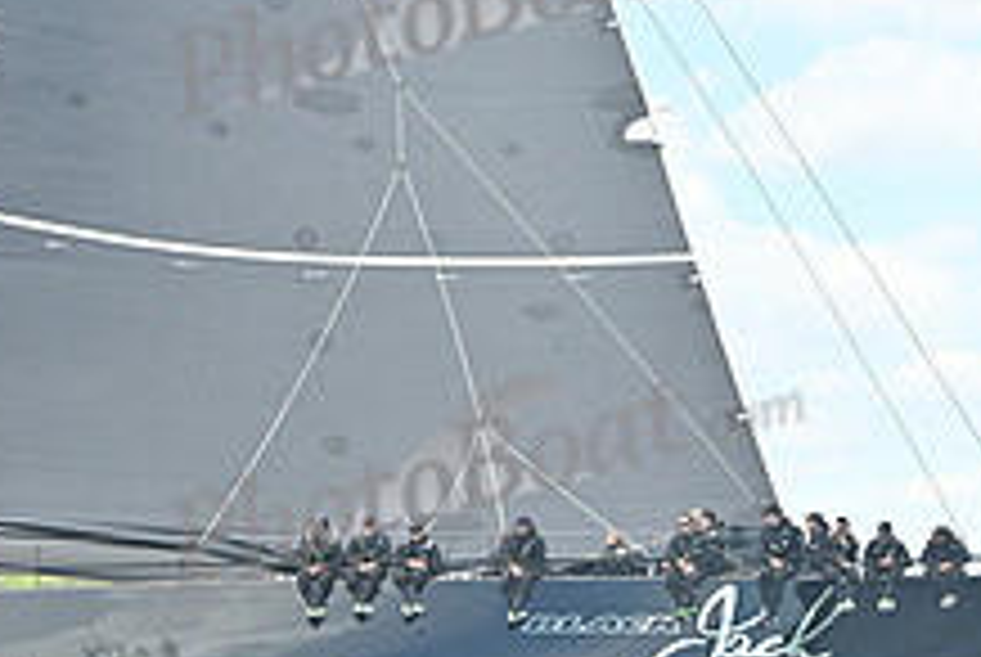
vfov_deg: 7.4
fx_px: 5075
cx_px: -58
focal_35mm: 186
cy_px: 299
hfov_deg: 10.9
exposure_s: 1/1250
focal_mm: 70
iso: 250
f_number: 4.5
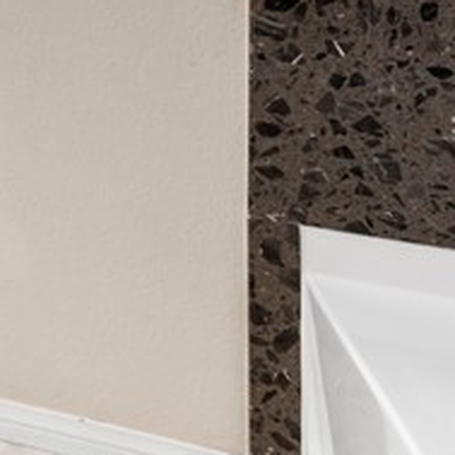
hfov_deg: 13.1
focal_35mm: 83
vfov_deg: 18.0
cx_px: -739
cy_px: -274
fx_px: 1234
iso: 400
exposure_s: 1/200
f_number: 8
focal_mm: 17
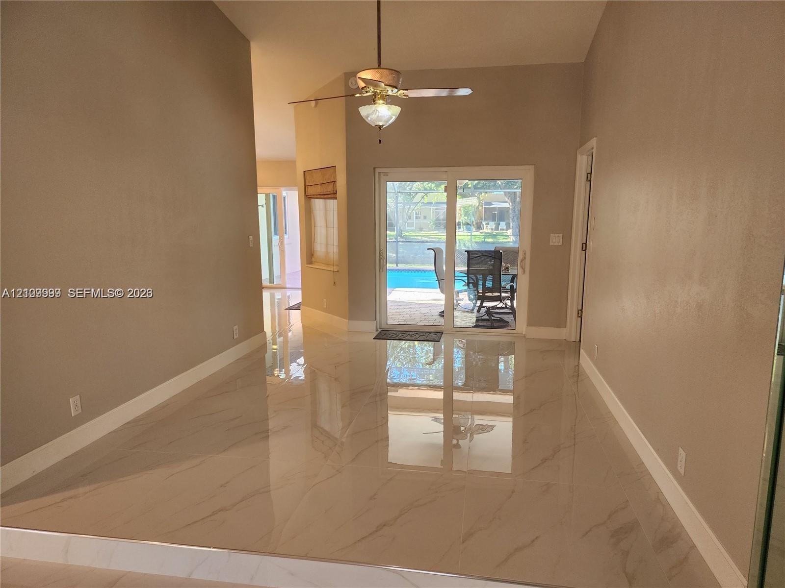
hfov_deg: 73.9
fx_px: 522
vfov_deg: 58.9
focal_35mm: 23
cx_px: 392
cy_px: 294
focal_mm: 6.4
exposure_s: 1/120
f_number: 1.8
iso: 250
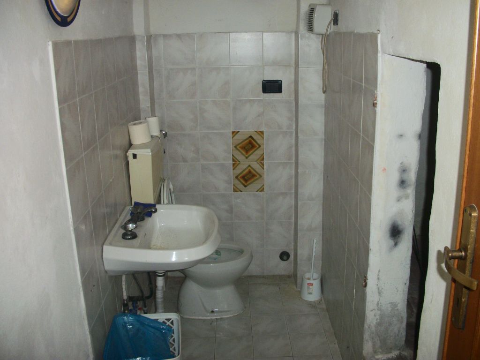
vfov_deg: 40.7
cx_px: 240
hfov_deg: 52.6
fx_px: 485
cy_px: 180
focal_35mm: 35
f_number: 3.1
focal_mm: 6.3
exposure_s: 1/30
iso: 160
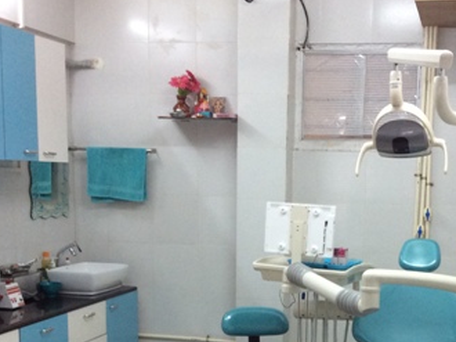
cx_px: 305
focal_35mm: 62
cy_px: 324
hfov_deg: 31.0
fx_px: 816
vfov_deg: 22.9
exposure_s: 1/25
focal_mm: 3.3
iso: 80
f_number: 2.4
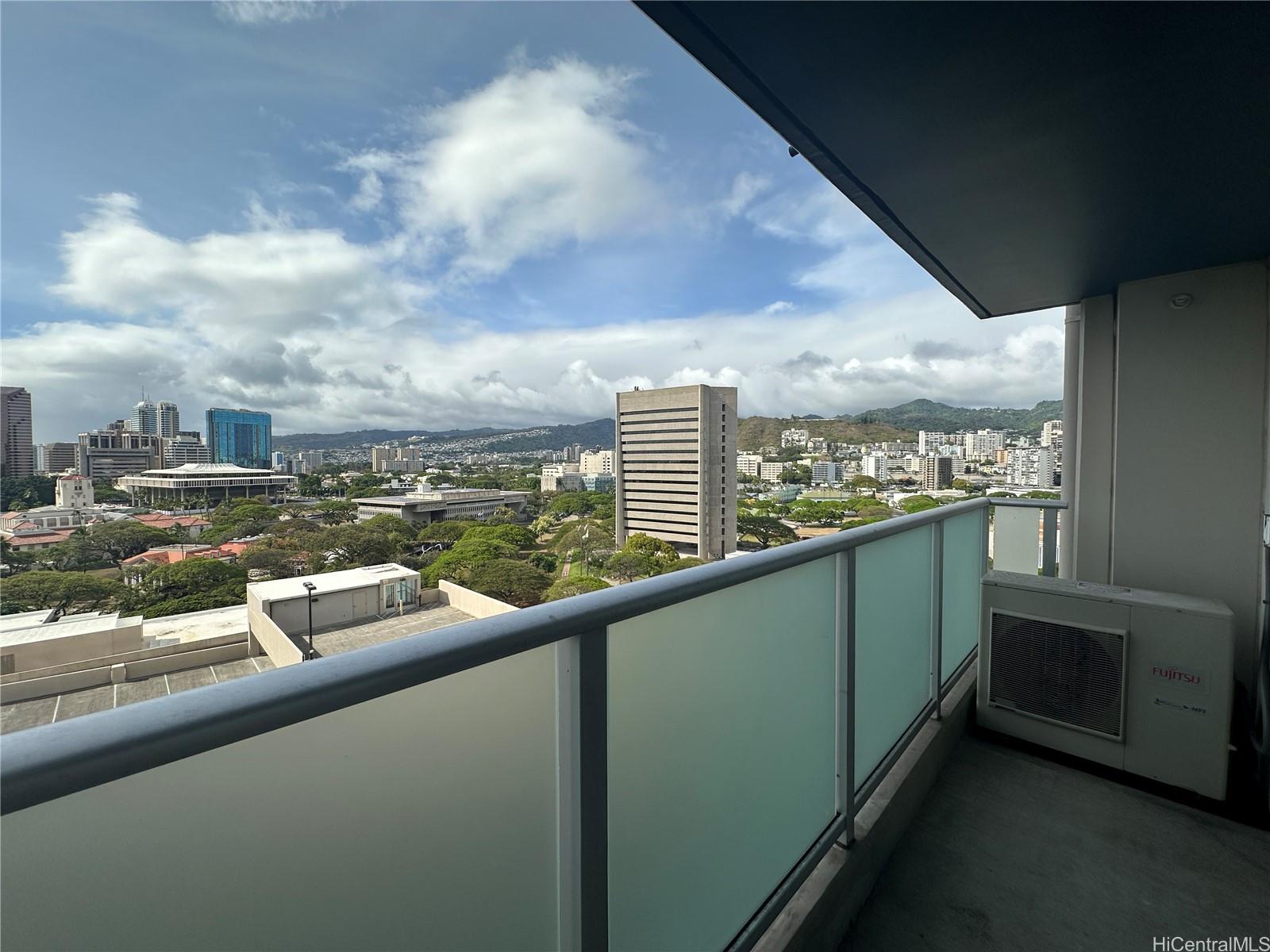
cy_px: 476
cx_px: 635
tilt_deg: -1.1
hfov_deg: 102.1
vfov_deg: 85.7
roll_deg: +0.2
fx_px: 514
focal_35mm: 14
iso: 50
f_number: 2.2
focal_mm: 2.22
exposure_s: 1/3125
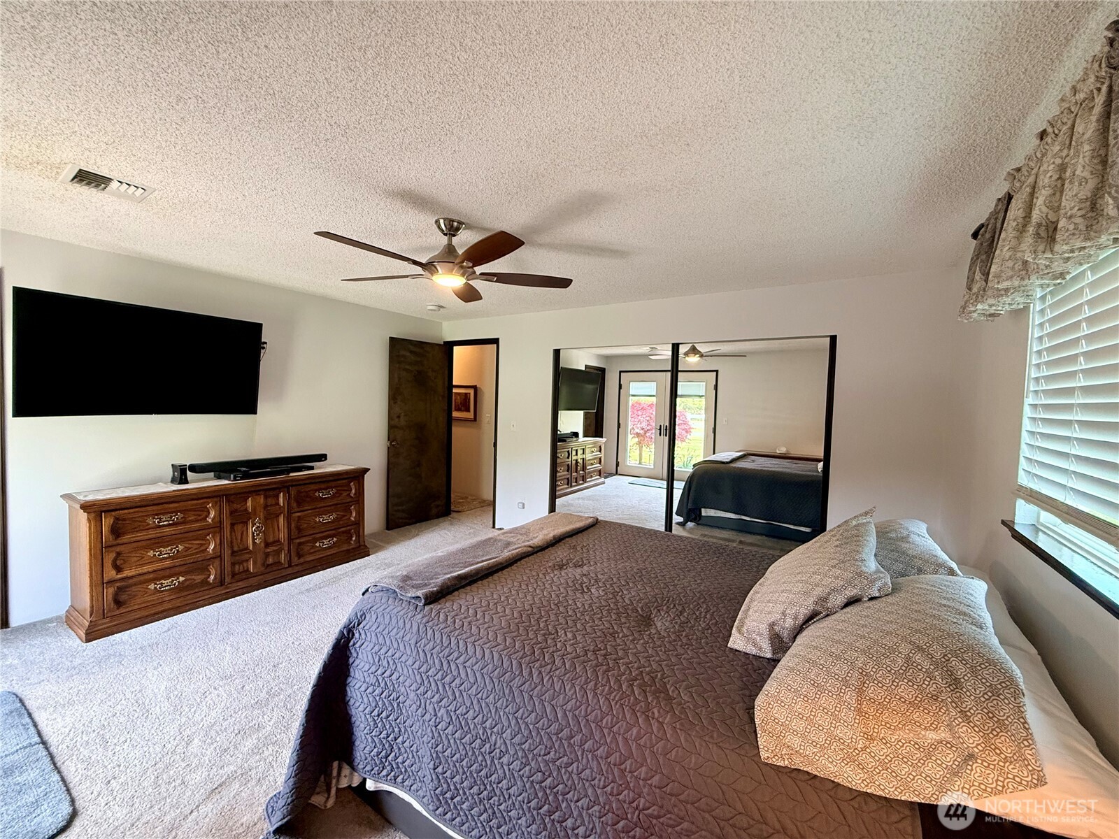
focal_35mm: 14
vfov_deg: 85.7
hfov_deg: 102.1
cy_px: 420
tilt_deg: -2.7
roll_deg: -1.3
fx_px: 453
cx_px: 560
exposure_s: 1/120
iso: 250
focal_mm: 2.22
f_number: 2.2
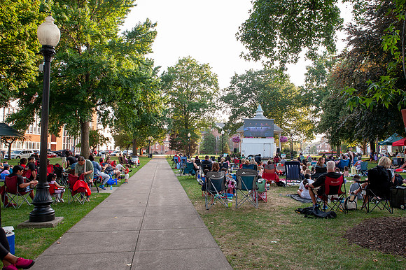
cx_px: 220
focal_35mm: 26
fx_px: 298
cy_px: 129
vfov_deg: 48.7
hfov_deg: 68.4
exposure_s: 1/125
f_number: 8
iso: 400
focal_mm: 24
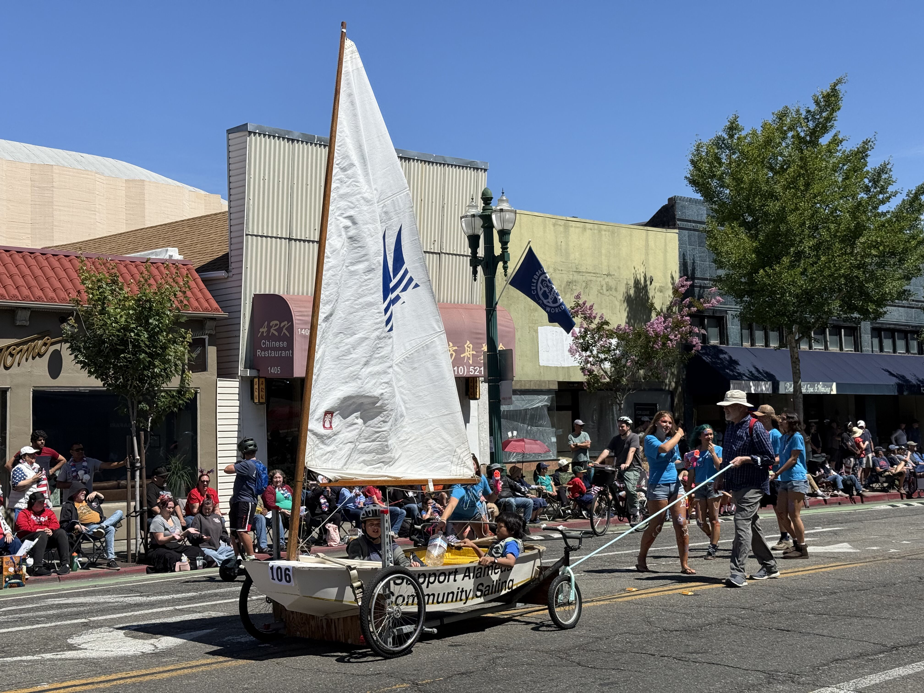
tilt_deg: +4.7
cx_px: 462
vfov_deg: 30.3
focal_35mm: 48
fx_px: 1281
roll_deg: +1.9
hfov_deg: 39.7
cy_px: 346
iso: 64
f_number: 1.78
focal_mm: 6.76
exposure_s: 1/7143
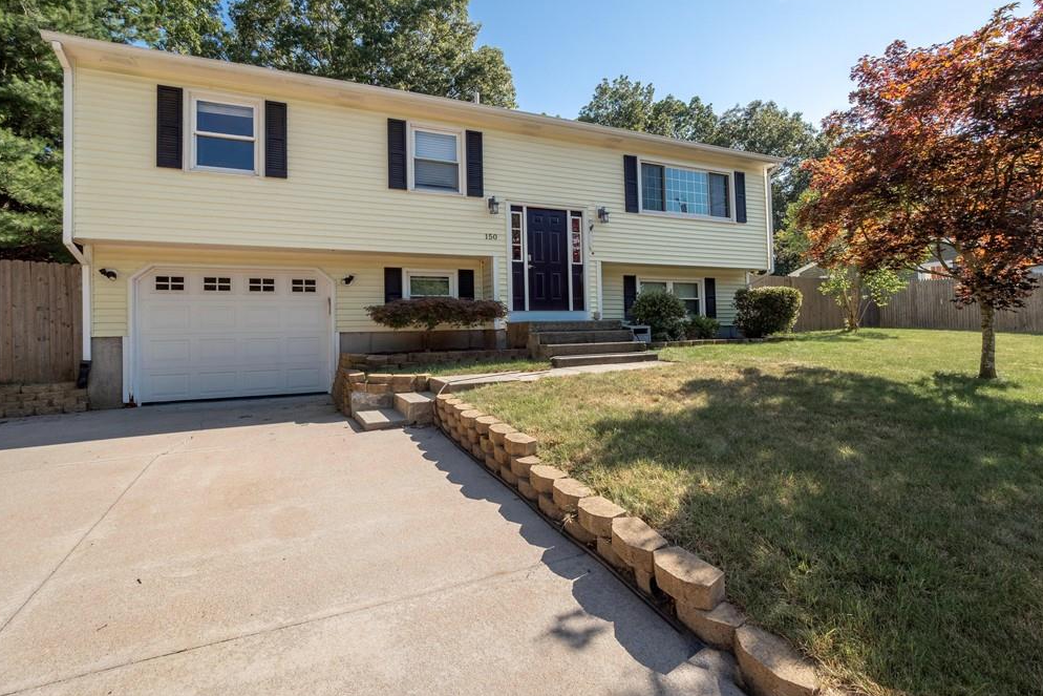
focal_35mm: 15
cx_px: 511
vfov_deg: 77.3
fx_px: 435
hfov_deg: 100.4
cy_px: 336
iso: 200
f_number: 8
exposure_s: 1/500
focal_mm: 7
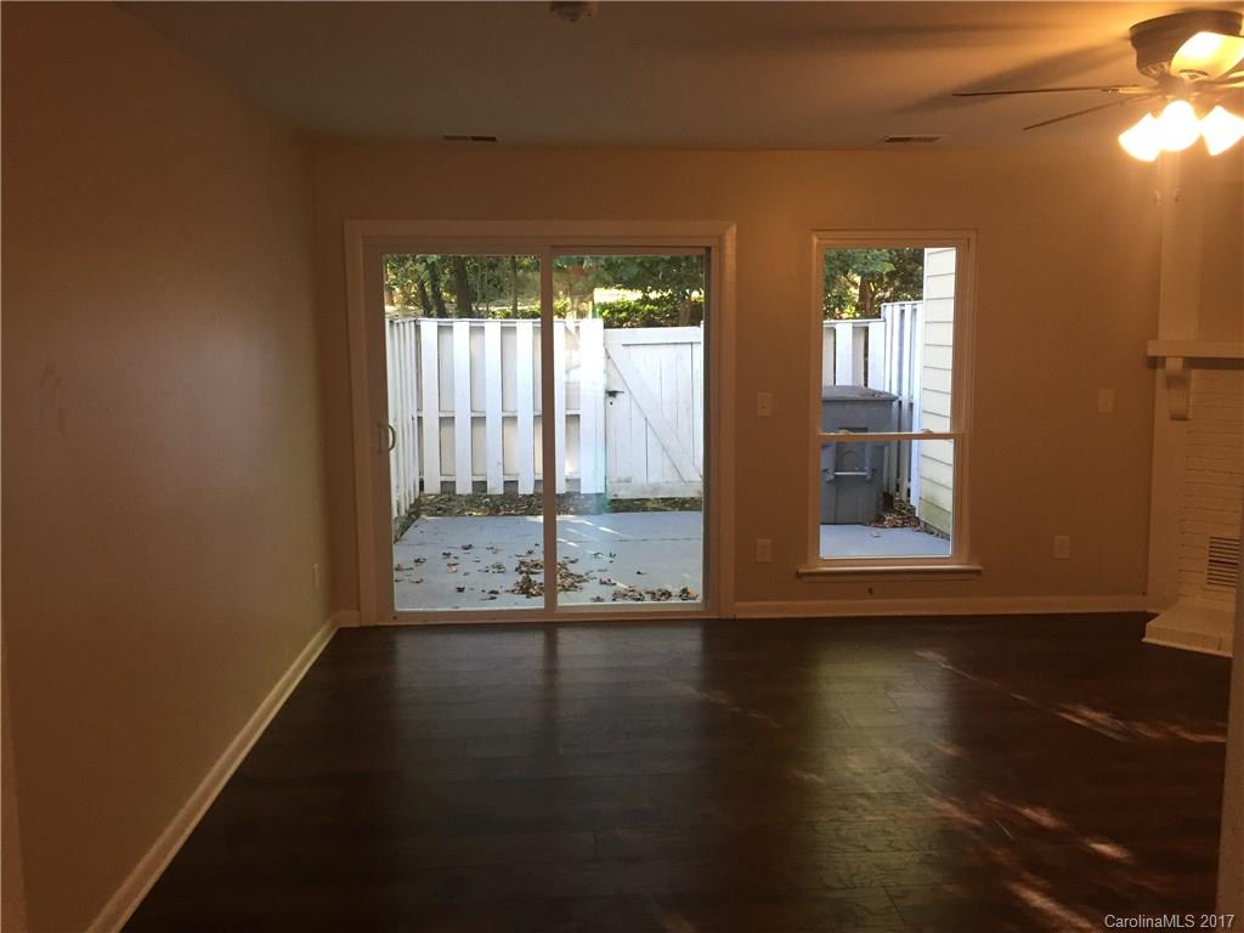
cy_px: 466
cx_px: 622
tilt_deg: -5.7
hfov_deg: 61.7
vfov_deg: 48.2
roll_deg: -0.1
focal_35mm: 29
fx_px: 1042
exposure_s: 1/30
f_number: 2.2
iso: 50
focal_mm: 4.15
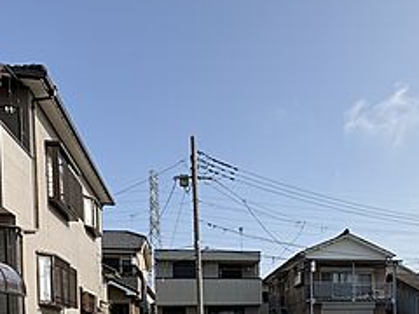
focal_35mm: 35
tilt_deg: -0.9
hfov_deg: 51.6
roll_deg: +1.4
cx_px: 279
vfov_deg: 35.0
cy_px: 345
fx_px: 424
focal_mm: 2.22
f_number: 2.2
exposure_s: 1/1880
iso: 50
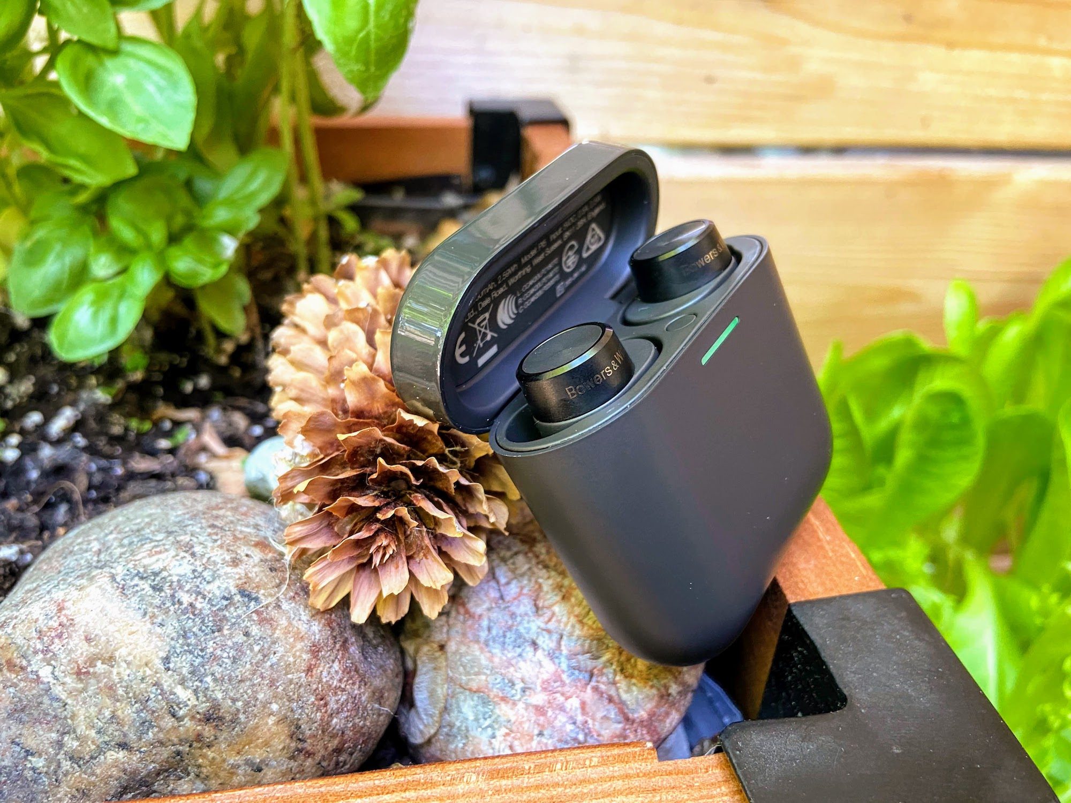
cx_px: 536
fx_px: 804
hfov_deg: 67.3
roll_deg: -3.1
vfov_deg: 53.1
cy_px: 402
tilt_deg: -35.2
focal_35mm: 26
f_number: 1.8
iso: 320
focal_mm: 4.25
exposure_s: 1/60
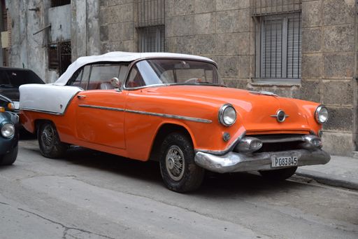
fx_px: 567
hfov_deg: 35.1
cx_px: 179
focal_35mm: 57
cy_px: 120
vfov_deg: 23.8
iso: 400
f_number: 7.1
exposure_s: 1/200
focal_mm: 38
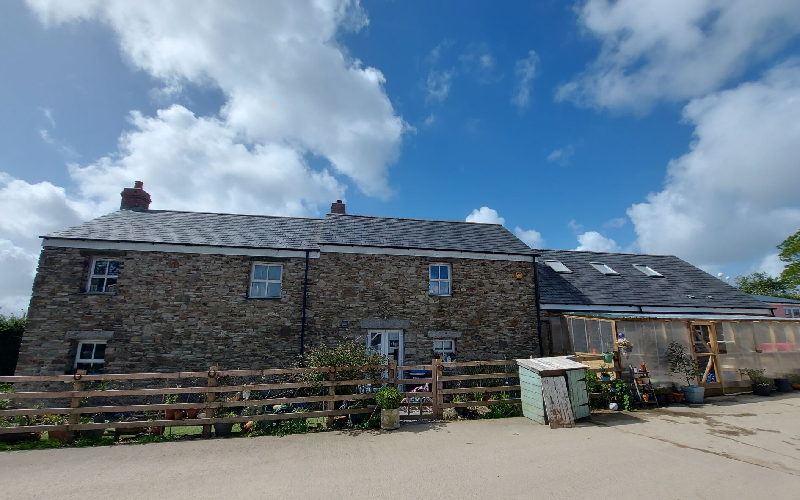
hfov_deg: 105.3
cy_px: 273
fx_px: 305
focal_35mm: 14
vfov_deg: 78.4
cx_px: 406
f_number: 2.2
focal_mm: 1.74
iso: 64
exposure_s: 1/2566
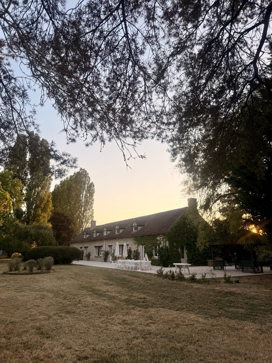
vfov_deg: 71.6
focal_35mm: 24
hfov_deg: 56.8
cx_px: 136
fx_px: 251
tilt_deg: +15.7
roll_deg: -0.2
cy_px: 182
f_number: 1.78
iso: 80
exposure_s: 1/677
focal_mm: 6.76
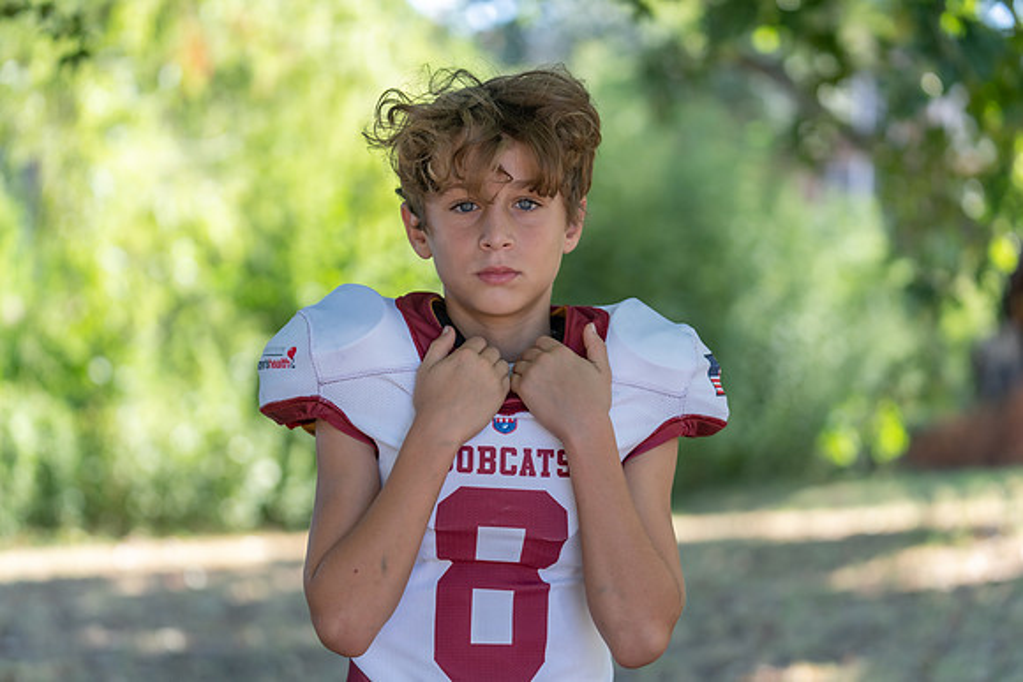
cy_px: 341
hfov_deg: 25.7
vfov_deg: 17.3
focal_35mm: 79
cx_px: 512
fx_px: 2245
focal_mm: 79
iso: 160
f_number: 2.8
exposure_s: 1/320
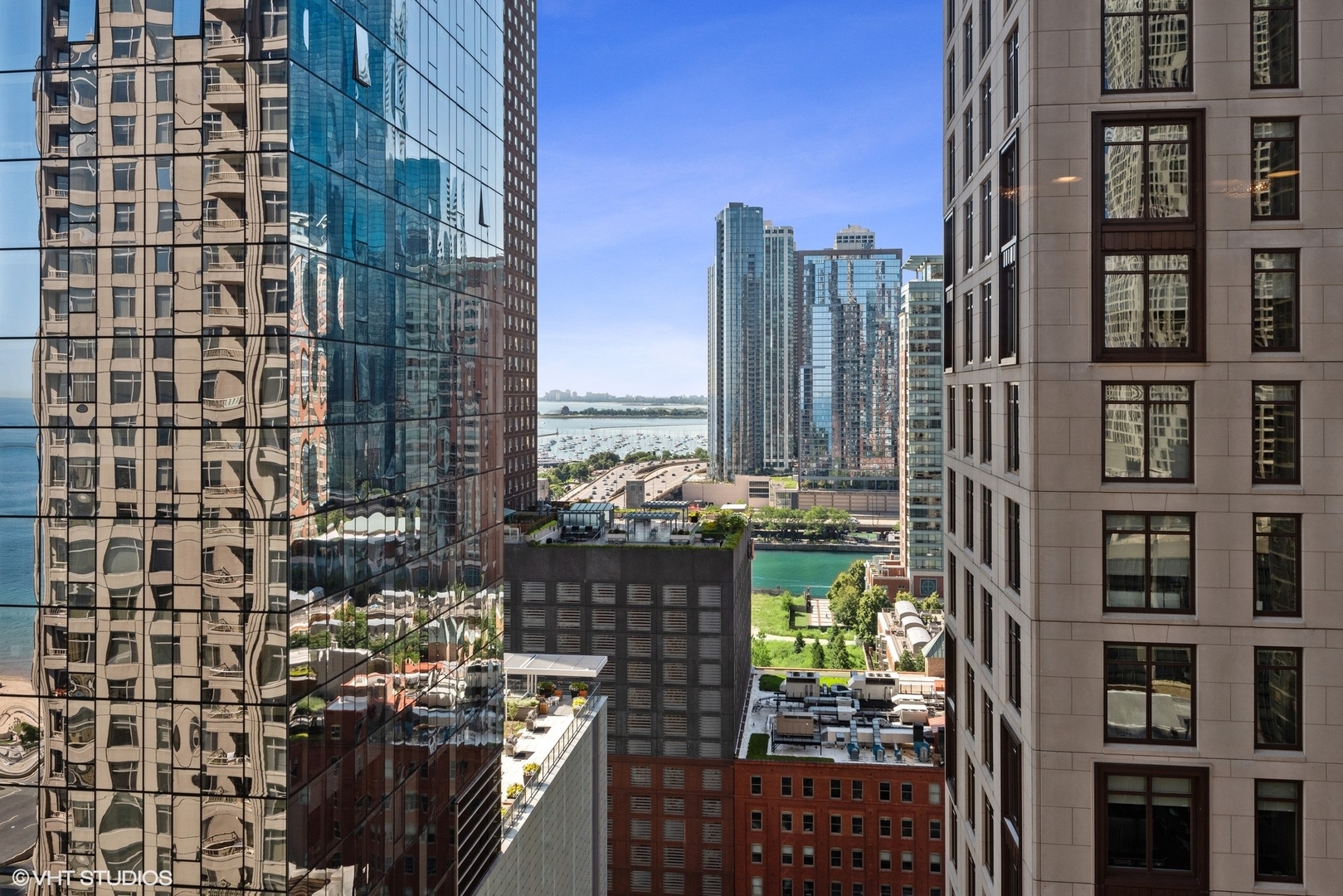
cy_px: 448
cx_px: 672
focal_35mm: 28
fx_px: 1045
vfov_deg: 46.4
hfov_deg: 65.5
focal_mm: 28
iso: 400
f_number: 8
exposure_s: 1/80
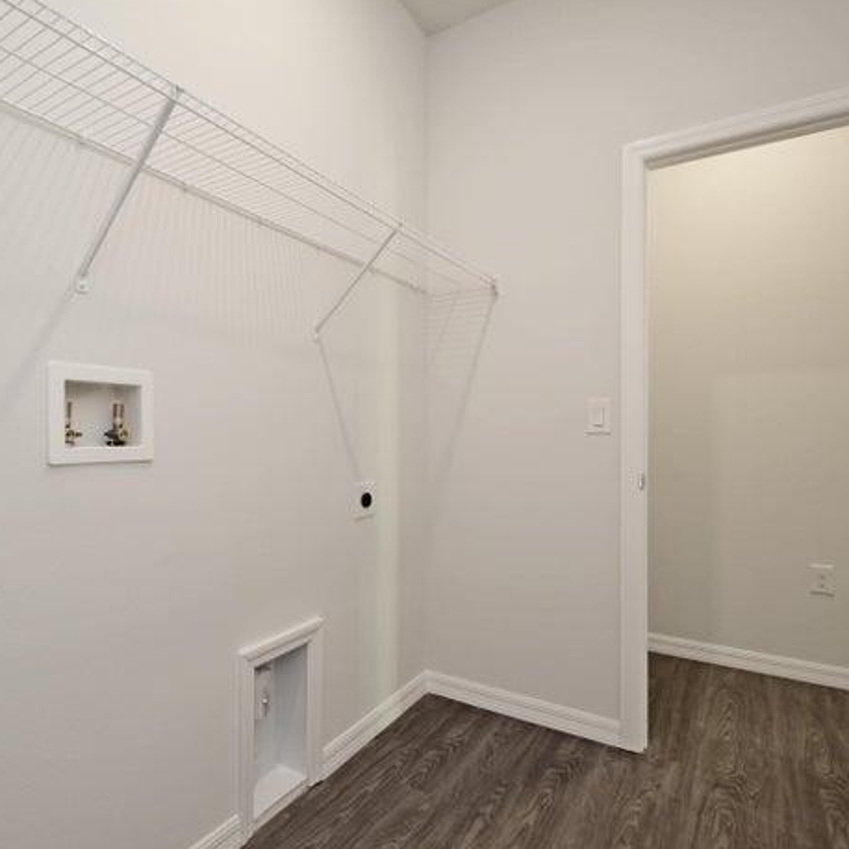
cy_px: 437
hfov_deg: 73.1
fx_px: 555
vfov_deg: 74.8
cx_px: 300
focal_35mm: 20
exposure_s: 1/60
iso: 500
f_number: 4
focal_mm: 10
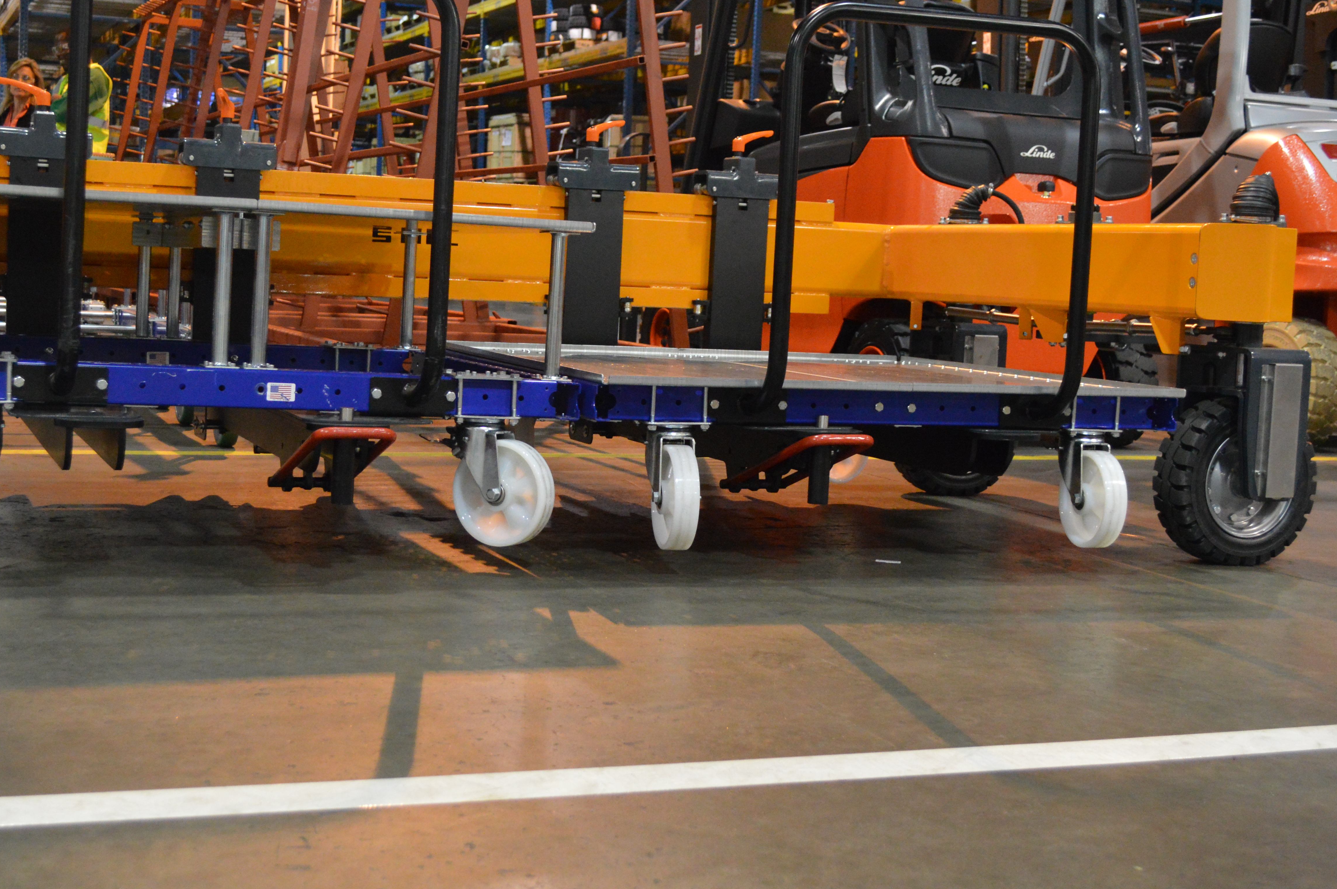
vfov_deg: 26.4
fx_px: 1892
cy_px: 443
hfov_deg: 38.8
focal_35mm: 51
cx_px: 564
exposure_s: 1/60
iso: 2500
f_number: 4.2
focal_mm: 26
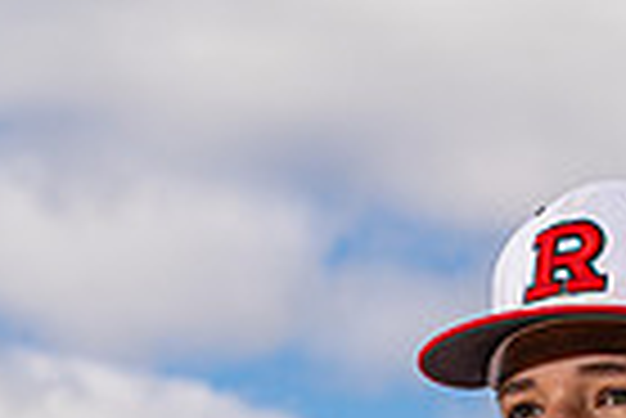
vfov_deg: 5.9
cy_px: 989
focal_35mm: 226
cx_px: 626
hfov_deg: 9.0
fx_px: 3934
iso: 100
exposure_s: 1/250
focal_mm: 70
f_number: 6.3
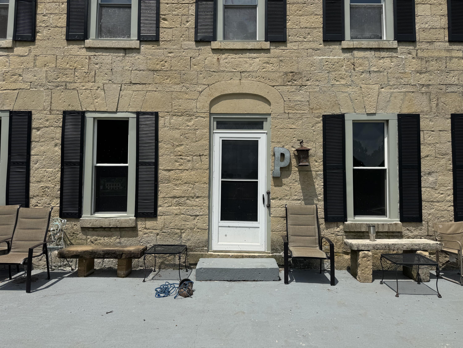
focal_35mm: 24
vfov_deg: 56.8
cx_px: 232
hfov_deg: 71.6
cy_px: 174
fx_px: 321
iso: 80
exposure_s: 1/7937
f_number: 1.78
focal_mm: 6.76
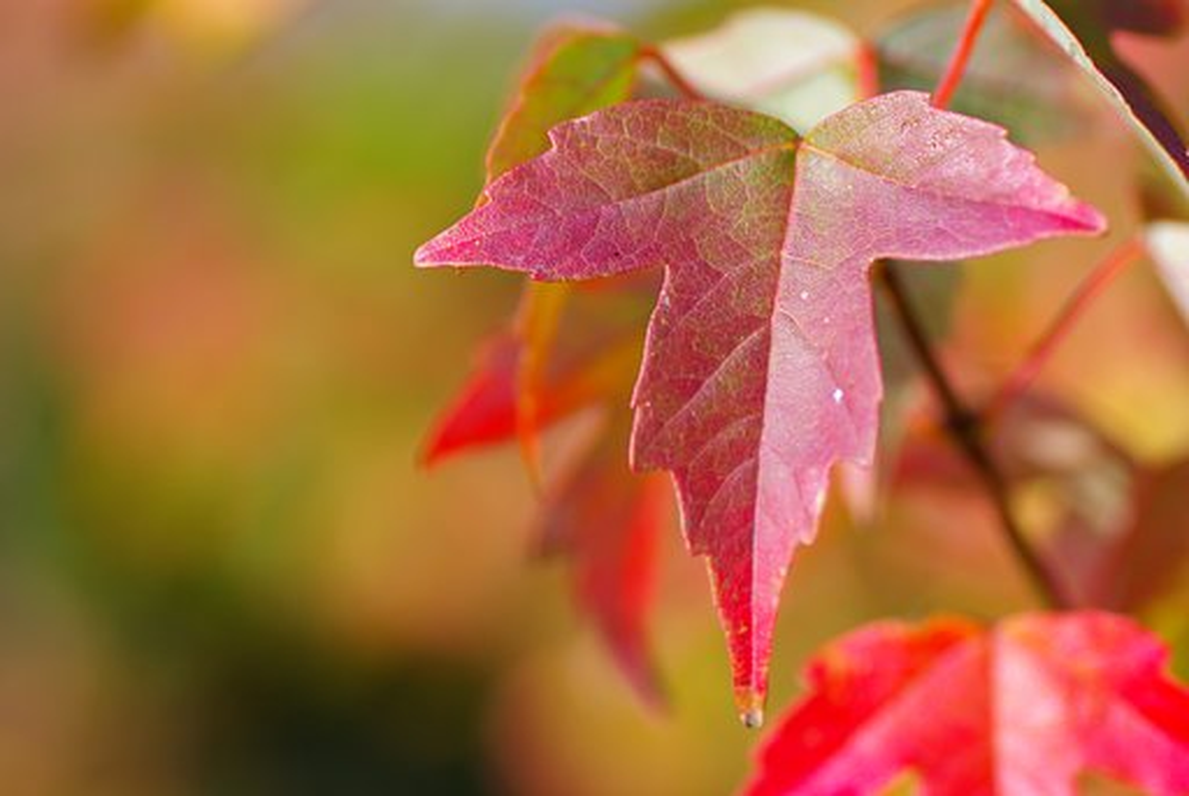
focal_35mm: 135
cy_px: 398
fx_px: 4465
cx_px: 594
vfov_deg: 10.2
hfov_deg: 15.2
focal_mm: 90
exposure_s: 1/250
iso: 100
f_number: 4.5
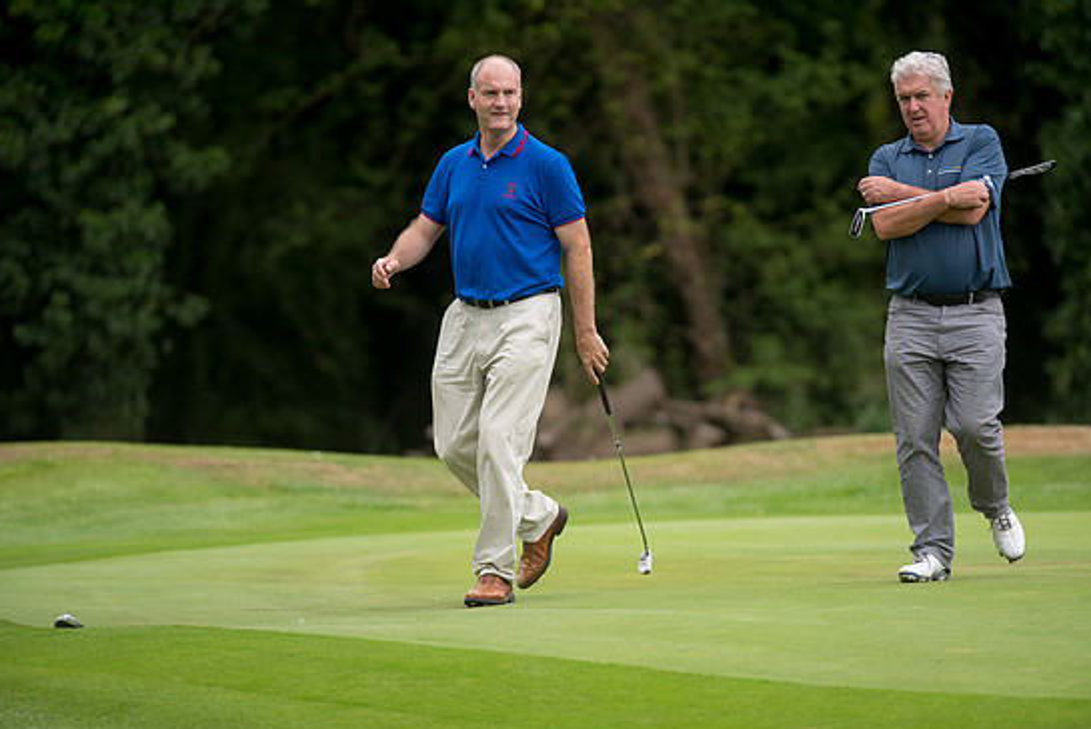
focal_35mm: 319
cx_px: 565
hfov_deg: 6.5
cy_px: 355
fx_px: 9672
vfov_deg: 4.3
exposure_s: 1/2000
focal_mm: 300
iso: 800
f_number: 4
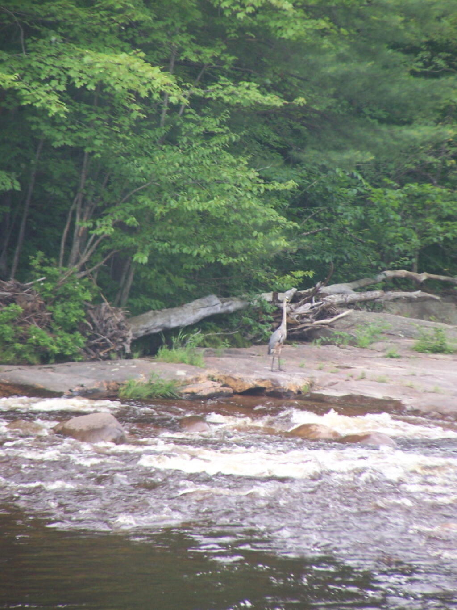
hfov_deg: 3.9
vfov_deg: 5.2
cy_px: 305
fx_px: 6688
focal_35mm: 380
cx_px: 228
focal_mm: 63
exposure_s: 1/320
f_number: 3.7
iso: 140
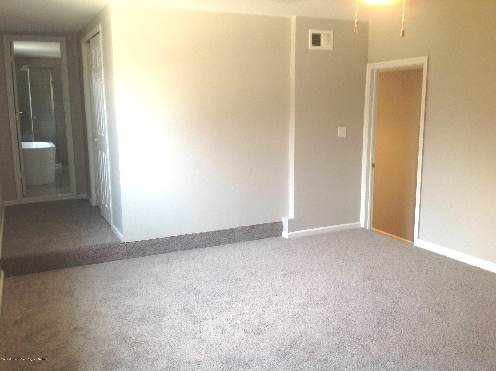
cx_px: 248
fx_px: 501
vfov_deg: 40.6
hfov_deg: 52.7
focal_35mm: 35
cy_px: 186
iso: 50
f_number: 2.4
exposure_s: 1/17
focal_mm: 4.28
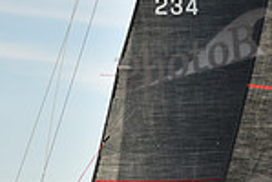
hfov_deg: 6.5
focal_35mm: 311
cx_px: 467
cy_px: 283
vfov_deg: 4.4
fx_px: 2354
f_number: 4
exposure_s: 1/1600
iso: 250
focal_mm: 80
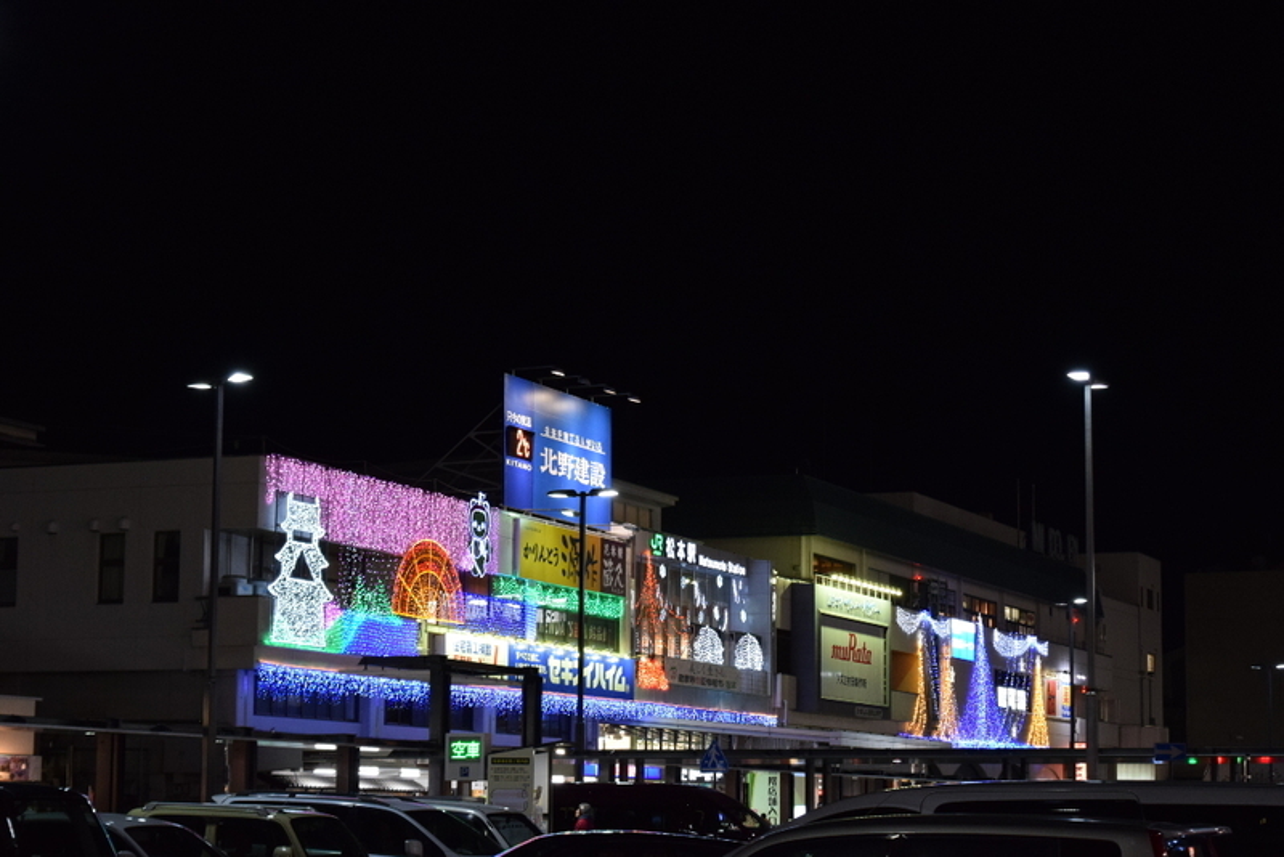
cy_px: 428
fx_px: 2783
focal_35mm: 78
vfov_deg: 17.5
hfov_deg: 26.0
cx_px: 642
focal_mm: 52
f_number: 5.6
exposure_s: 1/40
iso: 1600
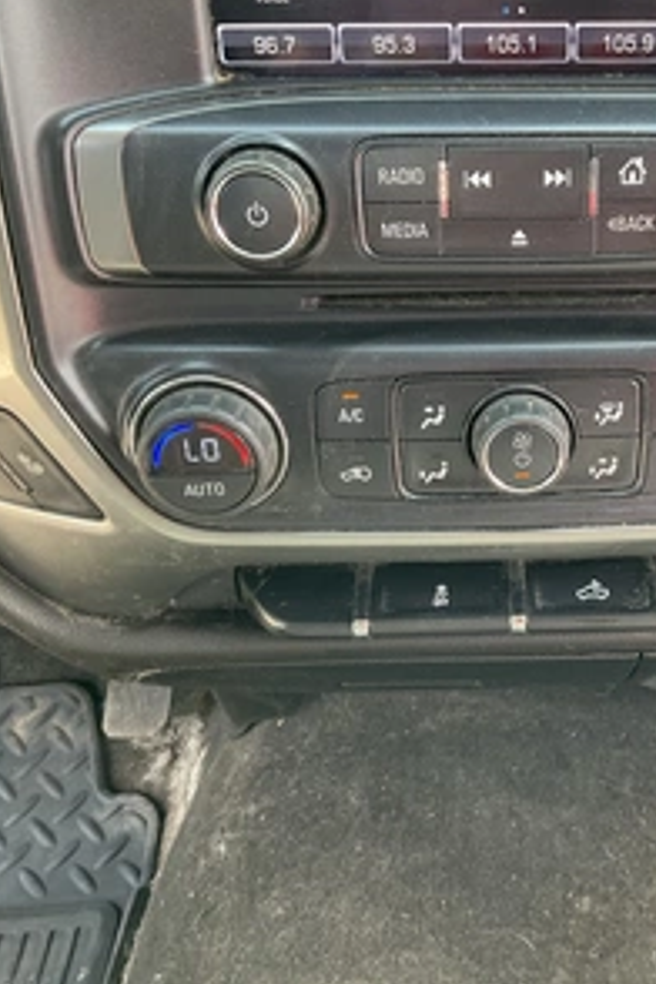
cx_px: 542
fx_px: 1121
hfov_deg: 31.6
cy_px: 485
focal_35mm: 41
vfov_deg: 47.4
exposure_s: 1/110
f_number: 1.8
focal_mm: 3
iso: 64
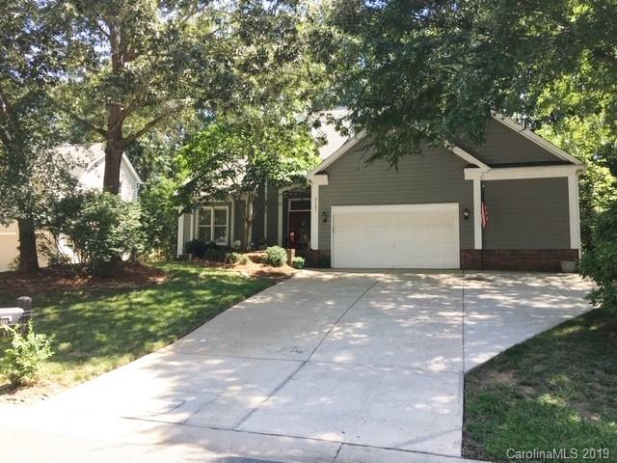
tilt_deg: +7.3
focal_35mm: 29
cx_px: 308
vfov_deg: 48.2
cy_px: 232
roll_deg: -1.3
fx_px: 517
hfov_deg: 61.7
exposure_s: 1/251
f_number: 2.2
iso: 25
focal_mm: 4.15
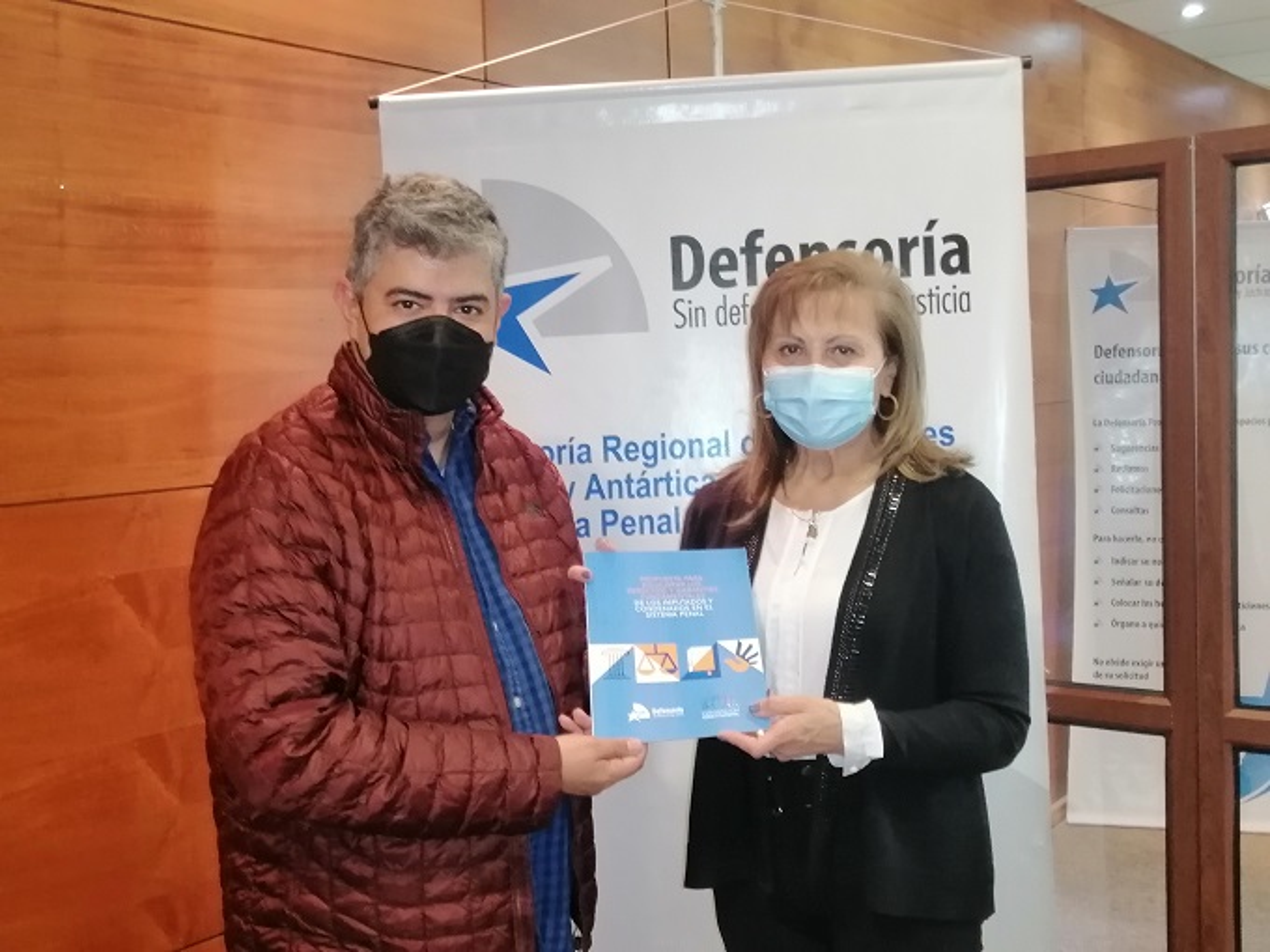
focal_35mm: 38
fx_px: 1394
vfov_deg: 37.7
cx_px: 635
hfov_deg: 49.0
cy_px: 476
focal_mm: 3.95
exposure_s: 1/25
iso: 400
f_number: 1.8
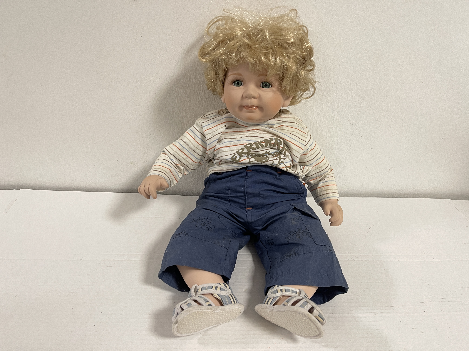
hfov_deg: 69.4
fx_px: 339
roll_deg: -2.7
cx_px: 234
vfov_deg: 54.9
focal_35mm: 25
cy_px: 176
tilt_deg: -27.6
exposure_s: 1/50
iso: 125
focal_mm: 5.1
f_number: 1.6
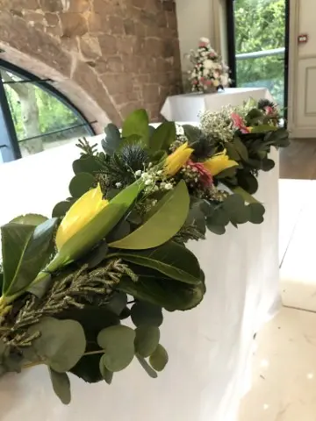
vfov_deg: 63.4
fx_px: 341
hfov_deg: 49.7
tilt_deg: -20.2
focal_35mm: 28
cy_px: 210
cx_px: 158
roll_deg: +7.4
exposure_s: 1/17
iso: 80
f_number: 1.8
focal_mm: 4
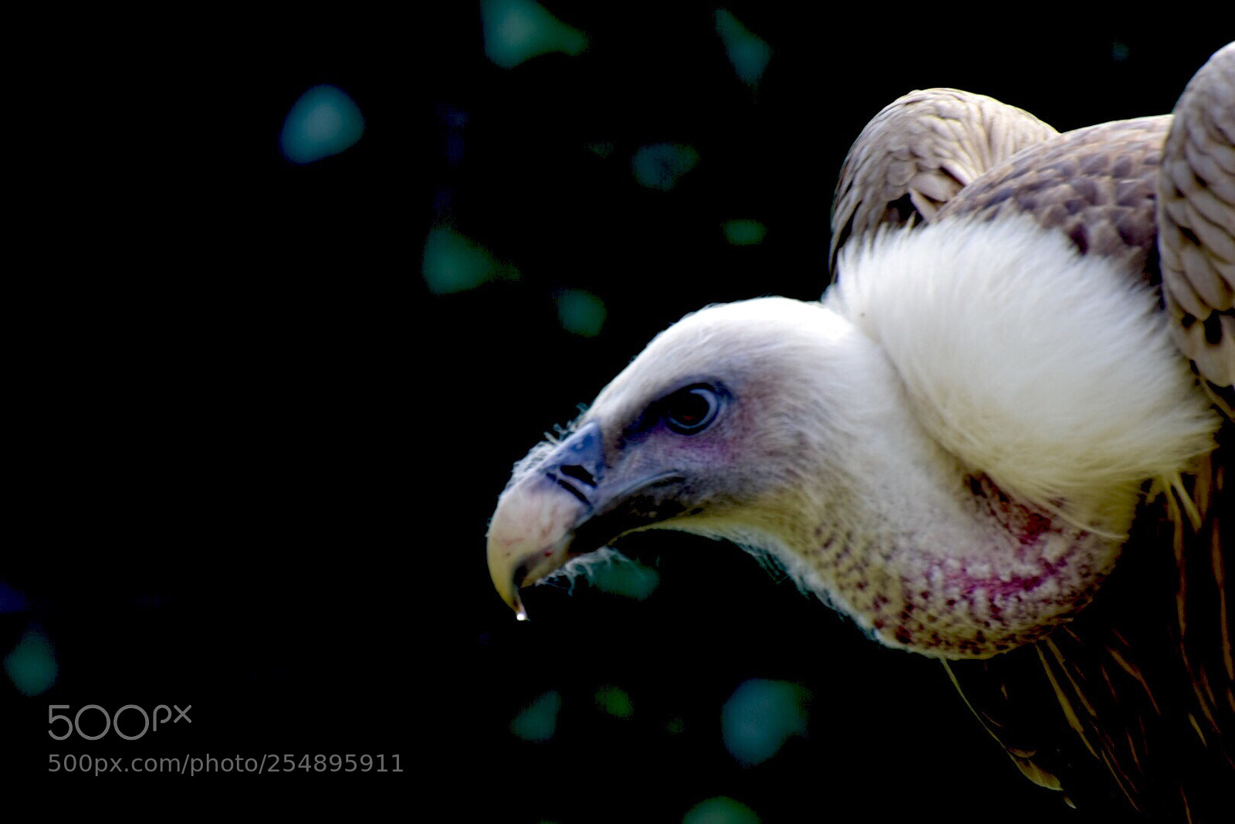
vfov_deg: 3.1
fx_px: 15438
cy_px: 412
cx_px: 618
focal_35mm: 450
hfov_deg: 4.6
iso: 100
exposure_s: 1/160
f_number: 5.6
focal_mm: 300
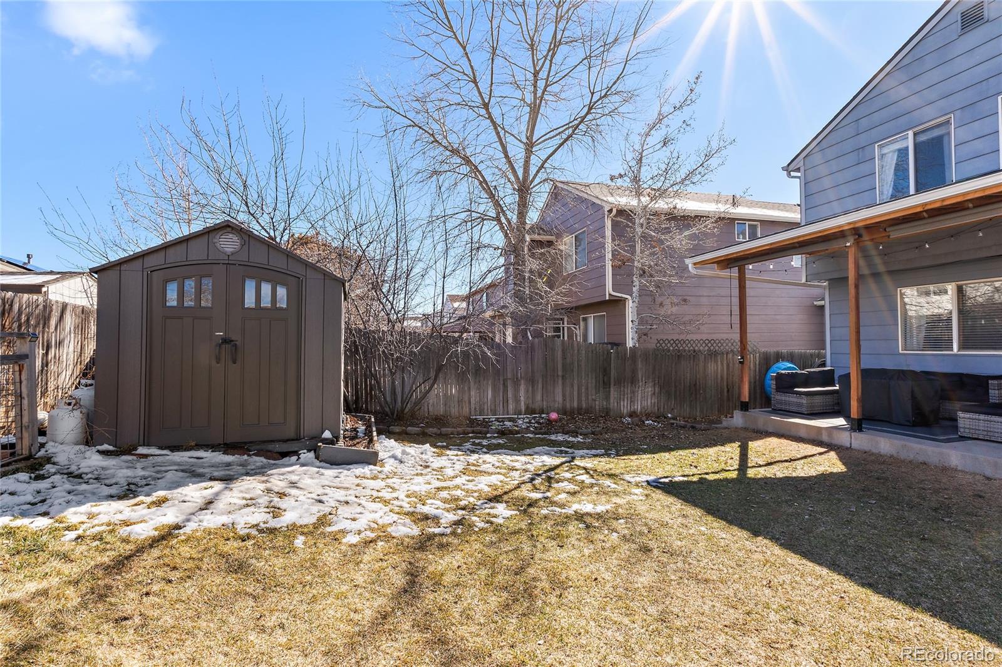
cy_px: 334
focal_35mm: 16
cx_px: 501
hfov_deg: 95.0
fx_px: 459
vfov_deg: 72.0
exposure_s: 1/10
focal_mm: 11
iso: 100
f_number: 16
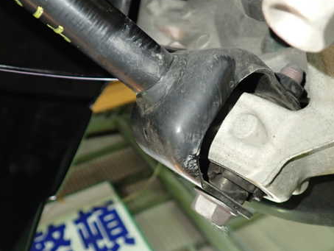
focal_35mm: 37
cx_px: 180
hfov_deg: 50.1
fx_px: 357
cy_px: 114
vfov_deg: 38.7
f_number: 2.2
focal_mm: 5.05
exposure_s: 1/30
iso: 400
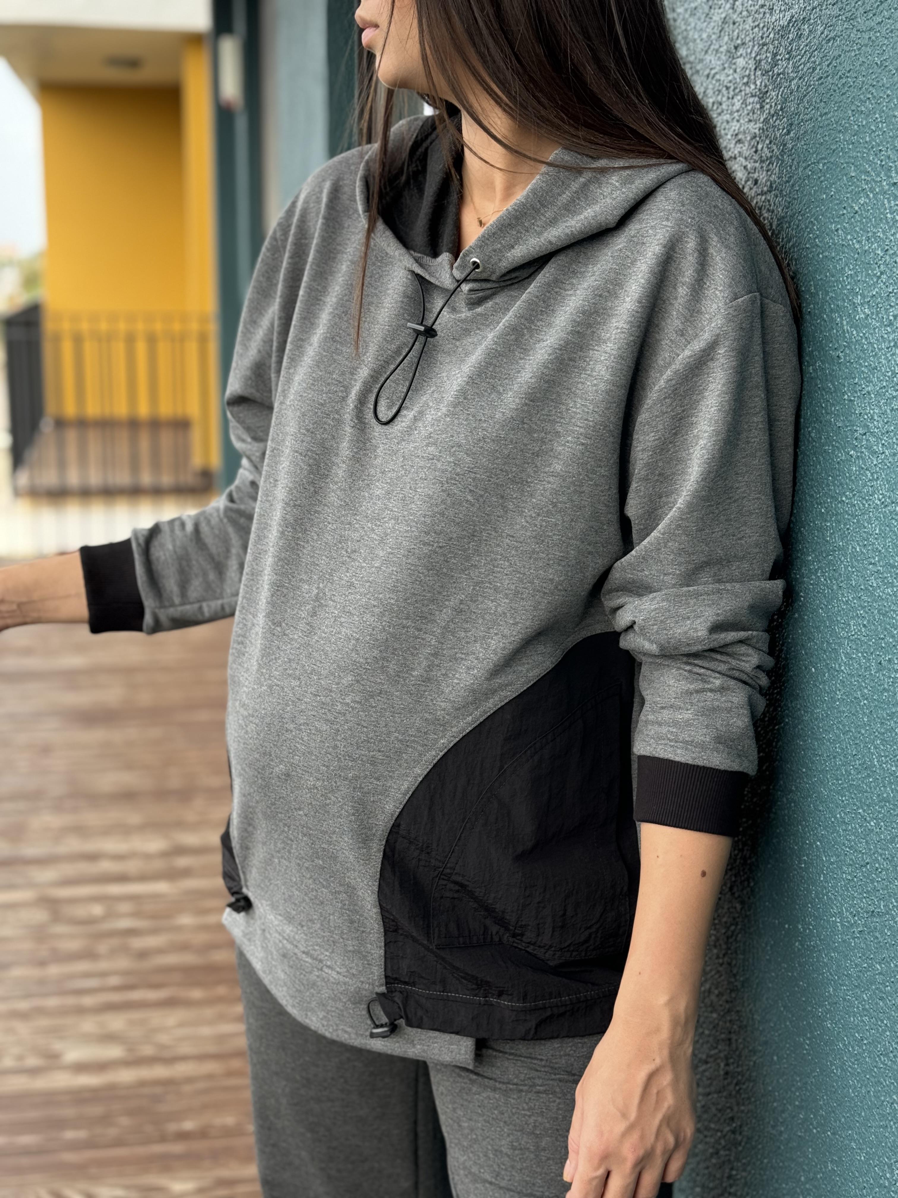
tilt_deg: -11.1
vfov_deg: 39.7
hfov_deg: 30.3
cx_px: 449
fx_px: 1660
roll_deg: -1.2
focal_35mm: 48
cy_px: 599
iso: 64
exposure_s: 1/379
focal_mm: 6.86
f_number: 1.78
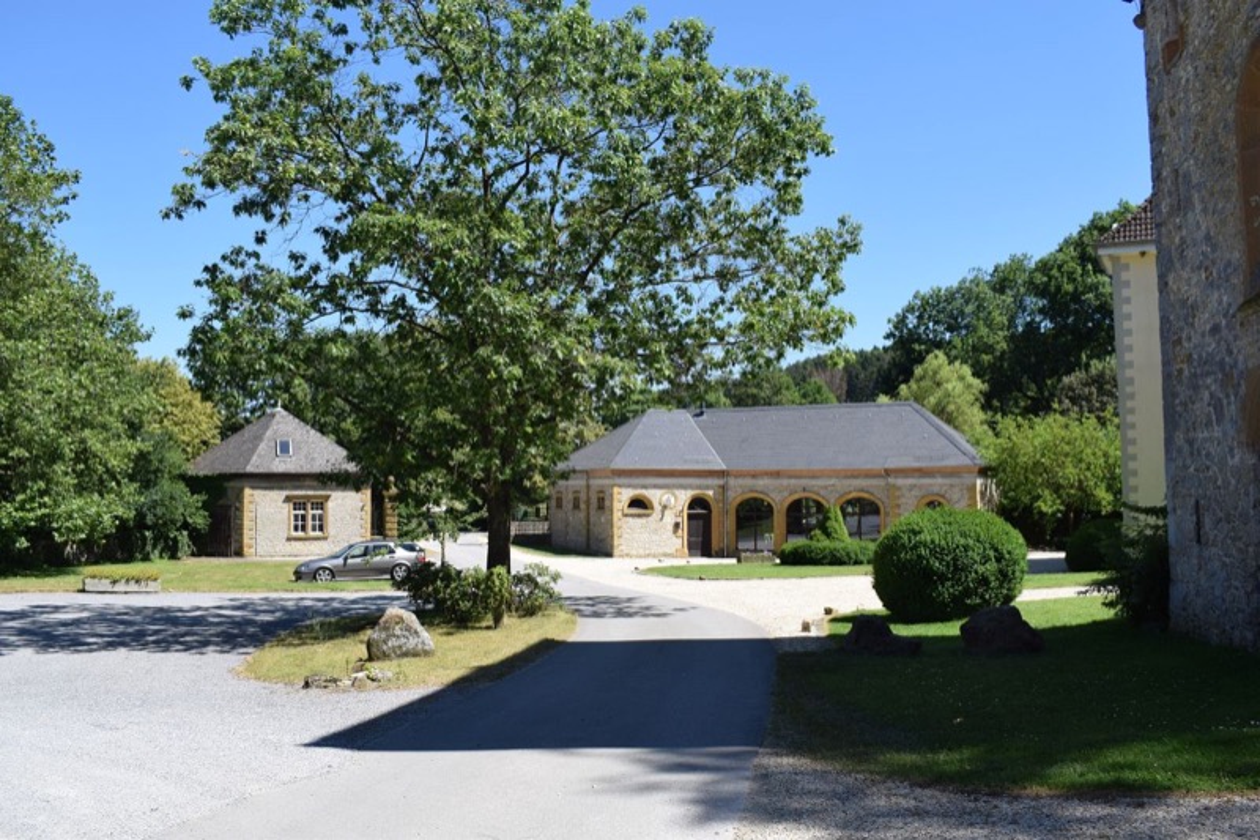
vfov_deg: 41.7
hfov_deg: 59.5
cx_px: 630
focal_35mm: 32
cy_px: 420
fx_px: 1102
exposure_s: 1/320
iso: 200
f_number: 9
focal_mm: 21
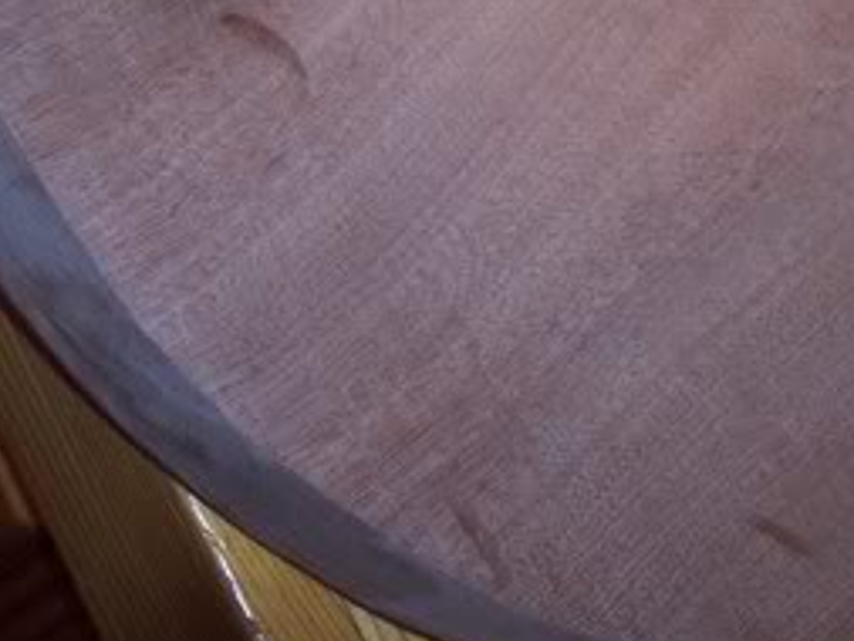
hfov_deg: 20.1
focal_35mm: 96
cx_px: 756
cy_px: -67
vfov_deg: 15.0
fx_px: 2370
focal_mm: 8
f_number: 2.8
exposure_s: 1/30
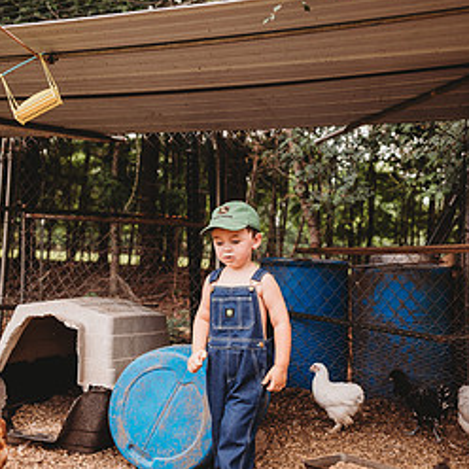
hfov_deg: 44.9
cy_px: 200
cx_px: 261
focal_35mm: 37
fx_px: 567
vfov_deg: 44.8
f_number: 2.2
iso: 100
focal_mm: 24
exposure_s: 1/500
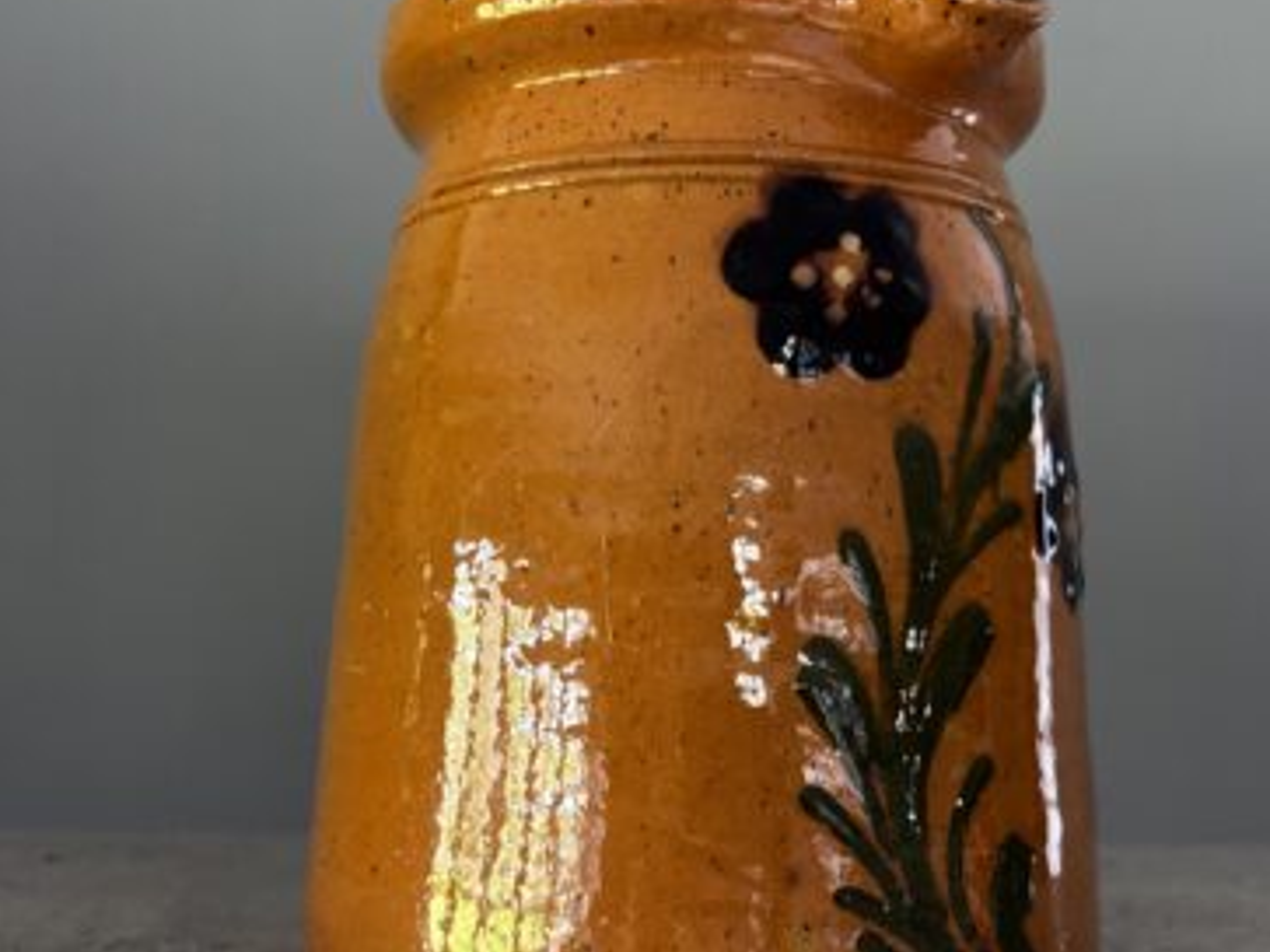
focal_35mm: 43
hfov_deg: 43.9
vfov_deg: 33.6
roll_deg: -1.4
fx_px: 1577
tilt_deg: +5.4
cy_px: 511
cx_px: 654
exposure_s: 1/60
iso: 400
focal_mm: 5.96
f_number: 1.6
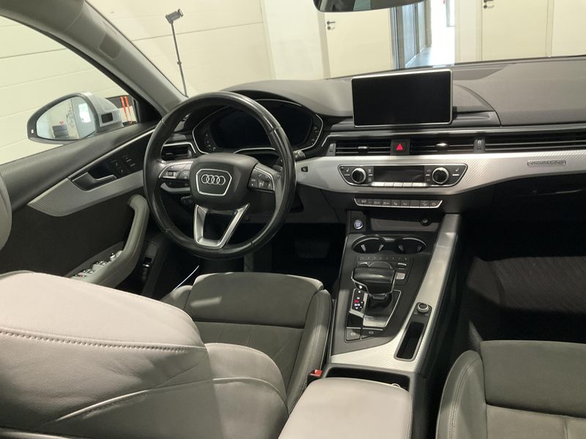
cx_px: 293
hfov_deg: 61.7
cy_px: 220
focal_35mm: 29
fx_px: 491
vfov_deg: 48.2
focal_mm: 3
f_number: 1.8
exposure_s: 1/33
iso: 250
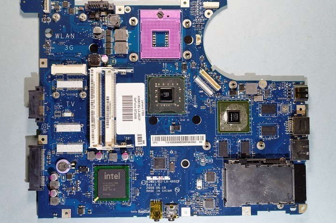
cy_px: 109
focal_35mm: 38
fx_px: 354
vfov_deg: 35.0
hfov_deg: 50.8
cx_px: 167
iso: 100
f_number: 8
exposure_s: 1/5
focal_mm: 24
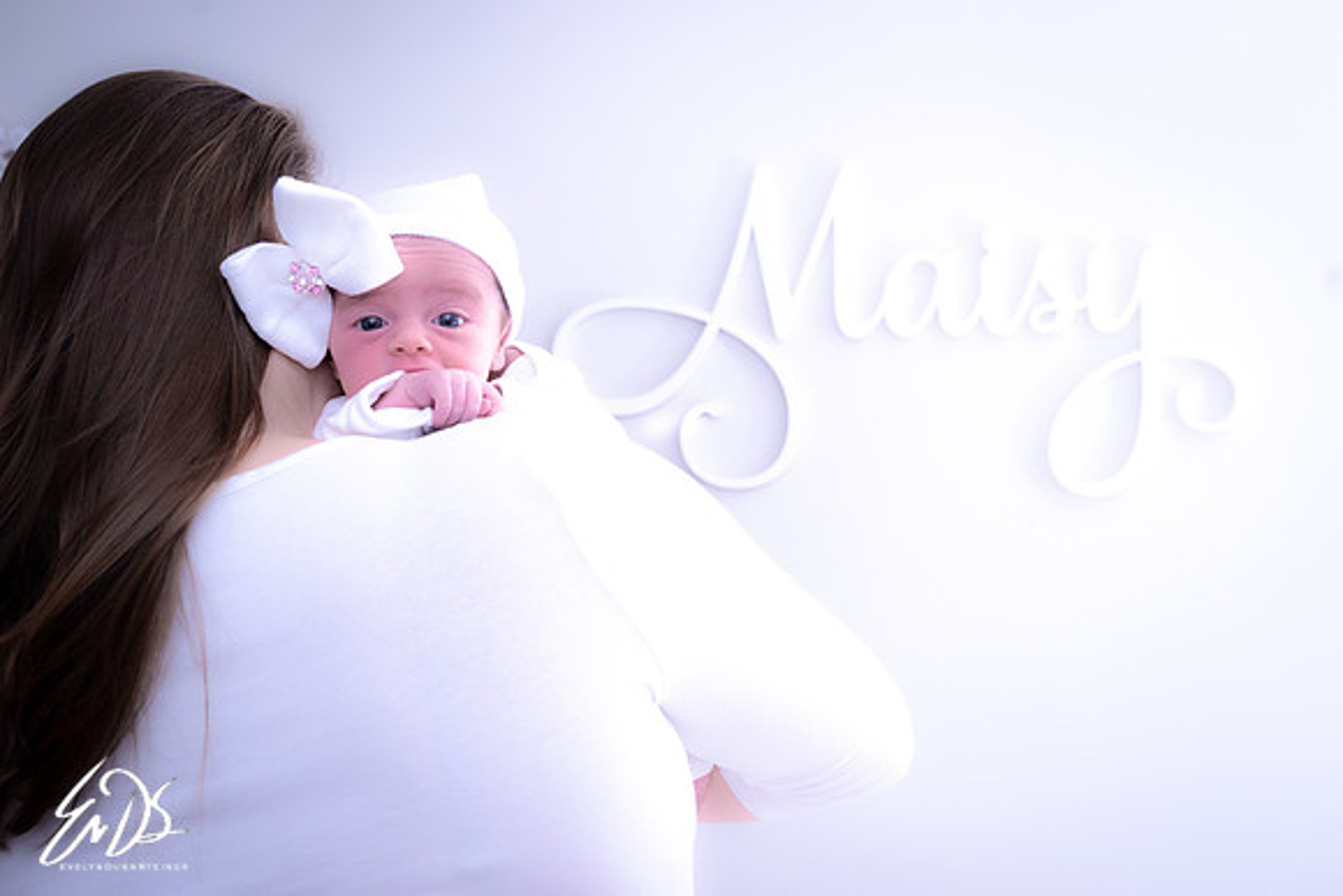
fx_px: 1866
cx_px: 672
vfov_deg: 27.0
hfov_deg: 39.6
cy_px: 448
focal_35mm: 50
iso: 1600
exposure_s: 1/125
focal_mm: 50
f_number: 5.6
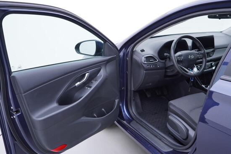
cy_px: 77
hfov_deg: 53.1
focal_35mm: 36
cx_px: 116
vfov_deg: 36.9
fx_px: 231
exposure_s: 1/40
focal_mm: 24
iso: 125
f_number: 2.8
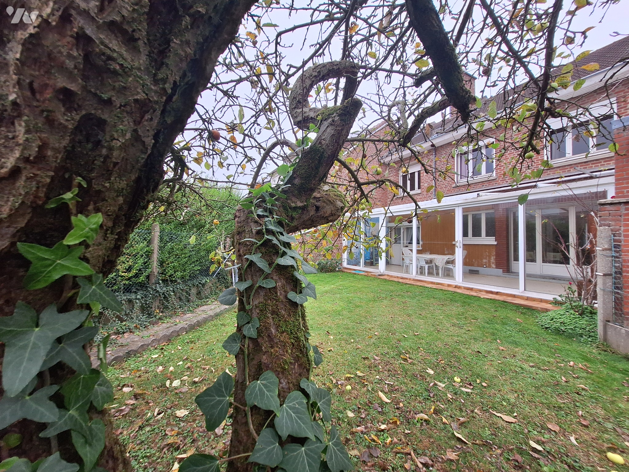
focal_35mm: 13
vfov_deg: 89.9
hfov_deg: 106.2
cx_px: 314
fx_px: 236
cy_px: 236
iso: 40
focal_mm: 1.74
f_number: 2.2
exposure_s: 1/173
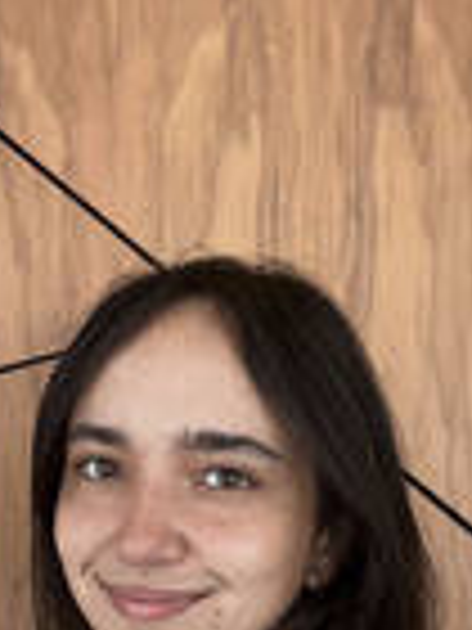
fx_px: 1182
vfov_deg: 27.2
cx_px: 200
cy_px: 702
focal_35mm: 65
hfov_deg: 22.6
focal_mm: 5.7
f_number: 1.5
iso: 100
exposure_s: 1/121
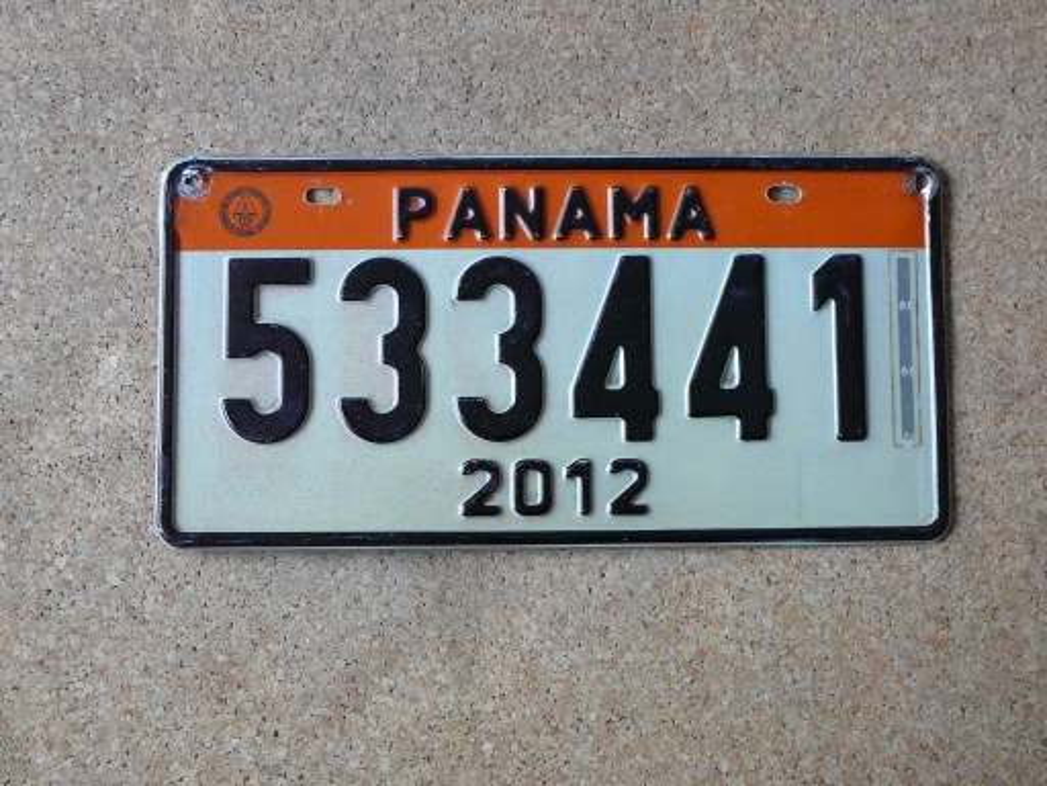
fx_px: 1361
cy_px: 393
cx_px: 524
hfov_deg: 42.1
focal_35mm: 45
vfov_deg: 32.2
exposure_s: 1/15
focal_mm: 6.7
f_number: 3.2
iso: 200
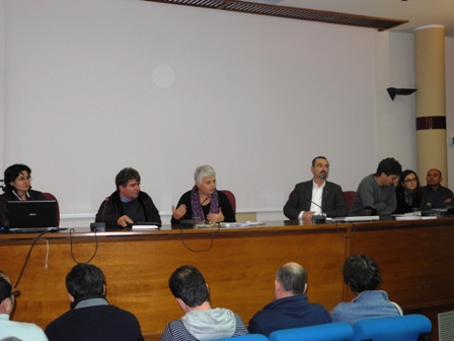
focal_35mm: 50
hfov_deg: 38.2
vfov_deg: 29.1
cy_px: 170
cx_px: 227
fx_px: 656
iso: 264
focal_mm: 10.7
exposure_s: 1/30
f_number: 3.5
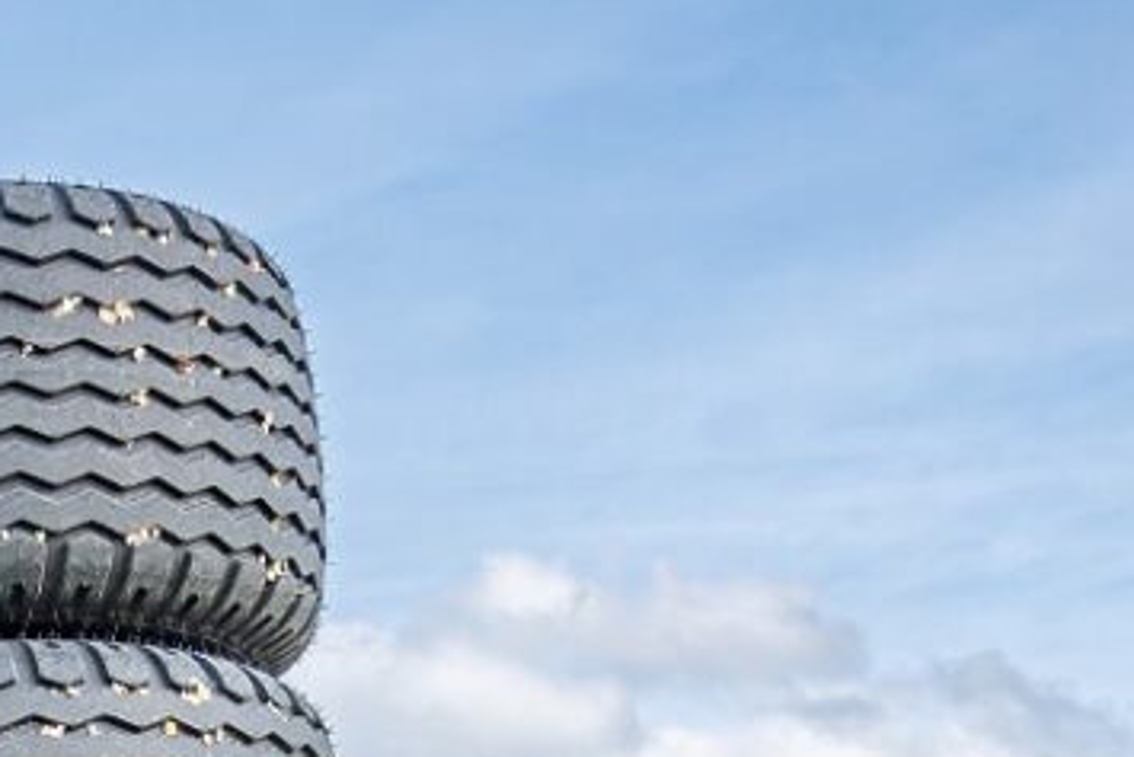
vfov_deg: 8.0
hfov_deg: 12.3
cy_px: 1461
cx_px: -38
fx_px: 5190
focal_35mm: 165
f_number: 4
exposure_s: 1/800
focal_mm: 30.5
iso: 100
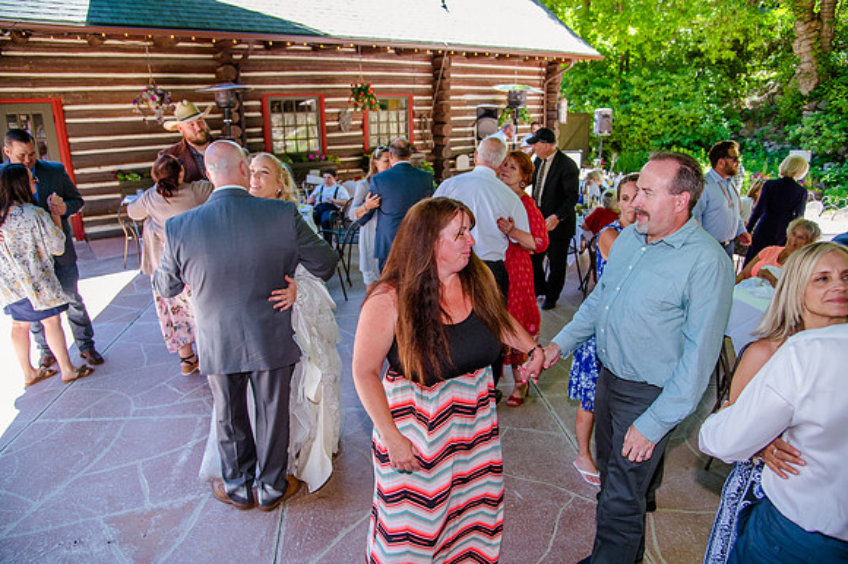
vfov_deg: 53.1
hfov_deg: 73.8
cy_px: 282
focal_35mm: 24
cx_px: 424
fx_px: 565
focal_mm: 24
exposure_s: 1/400
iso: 1250
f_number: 4
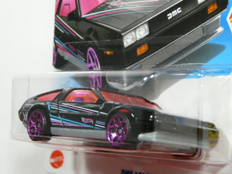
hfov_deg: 17.4
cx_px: 116
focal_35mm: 113
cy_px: 87
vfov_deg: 13.1
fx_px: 757
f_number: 3.2
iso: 160
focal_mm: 11.7
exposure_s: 1/50
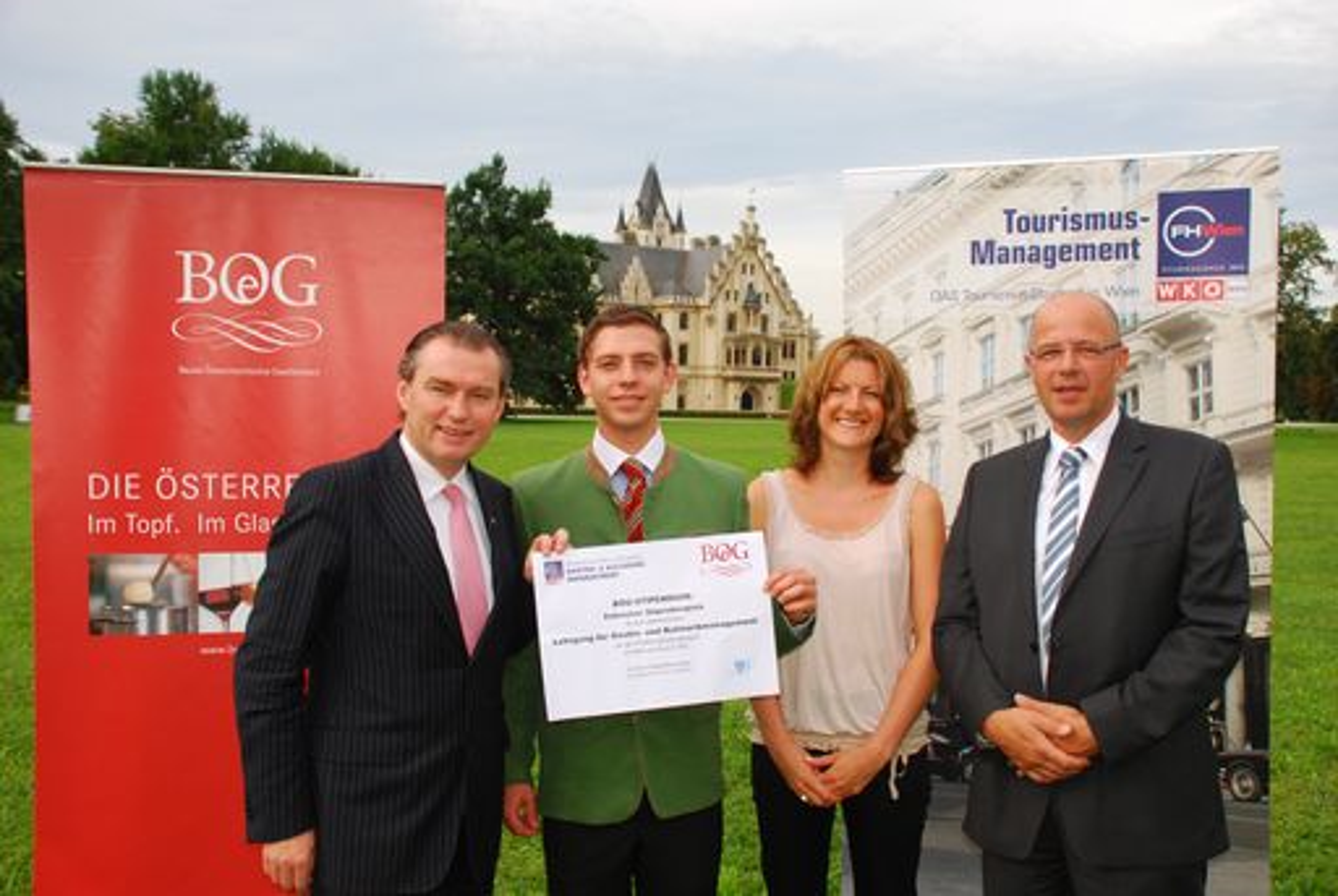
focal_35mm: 36
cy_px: 448
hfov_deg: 53.1
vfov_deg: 37.0
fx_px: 1340
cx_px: 669
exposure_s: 1/180
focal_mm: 24
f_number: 5.6
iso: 100
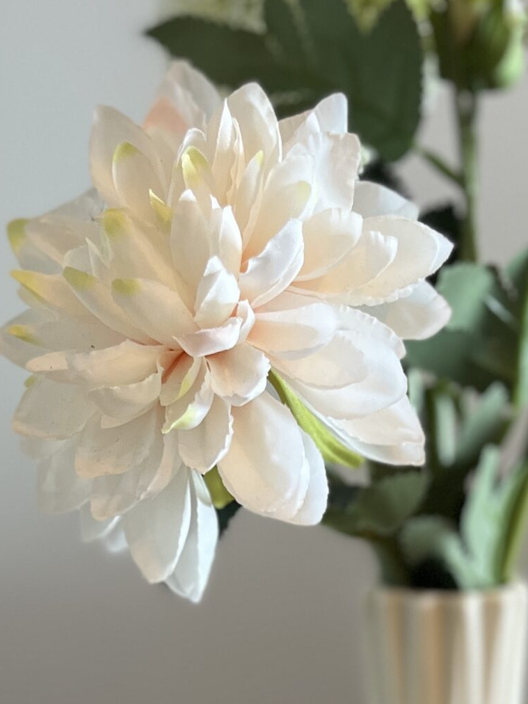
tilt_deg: -24.2
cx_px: 399
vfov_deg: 23.3
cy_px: 920
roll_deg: +0.7
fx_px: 1505
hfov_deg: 19.7
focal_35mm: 74
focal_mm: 5.1
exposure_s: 1/100
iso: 125
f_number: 1.6
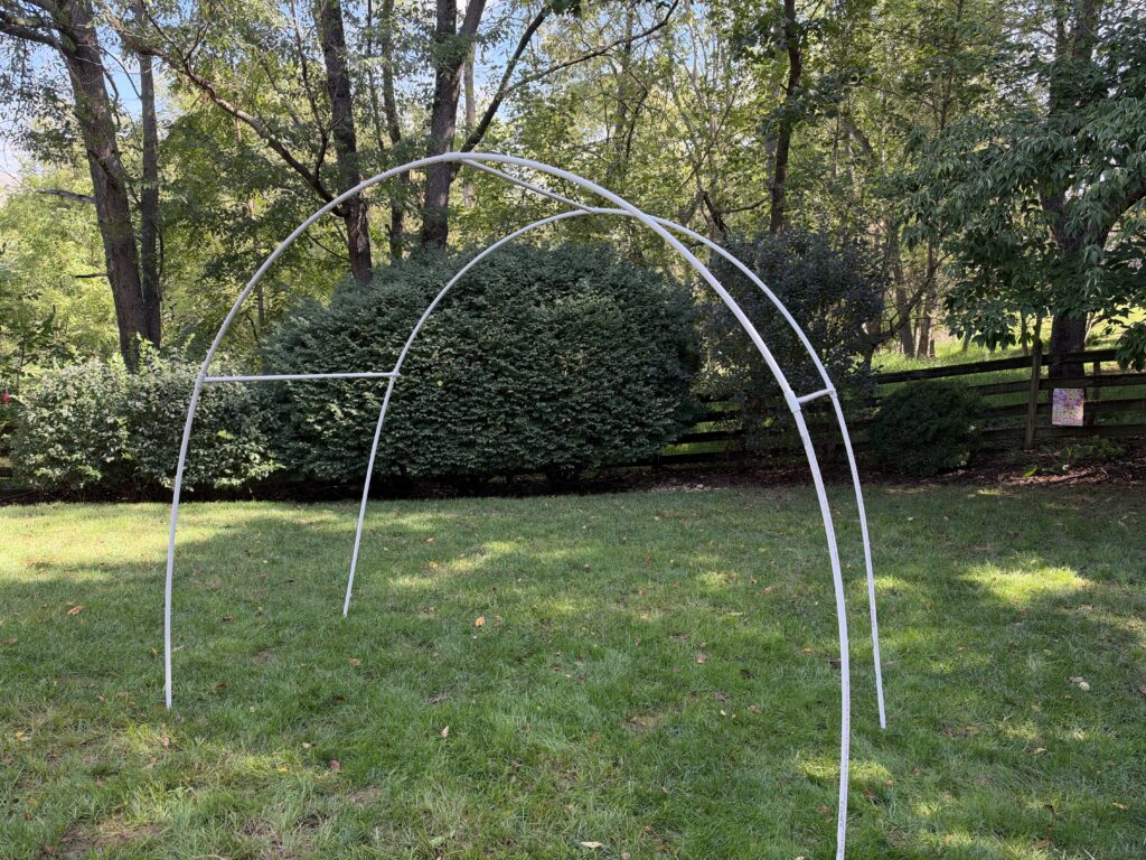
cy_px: 430
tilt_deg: -10.0
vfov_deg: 56.8
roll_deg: -0.3
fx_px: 795
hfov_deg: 71.6
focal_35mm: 24
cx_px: 573
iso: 125
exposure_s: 1/210
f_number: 1.8
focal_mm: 6.93
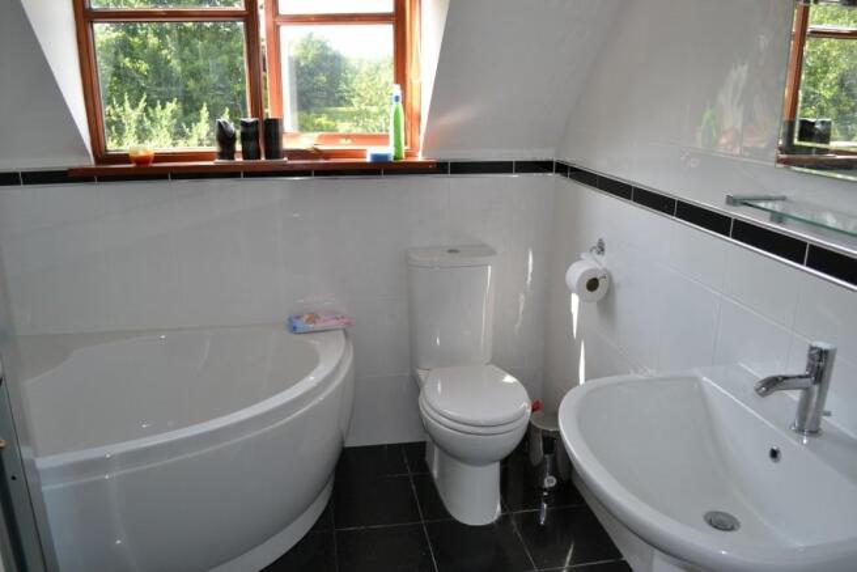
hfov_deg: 67.4
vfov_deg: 48.0
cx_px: 428
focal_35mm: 27
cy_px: 286
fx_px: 643
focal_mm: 18
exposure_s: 1/125
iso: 180
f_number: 4
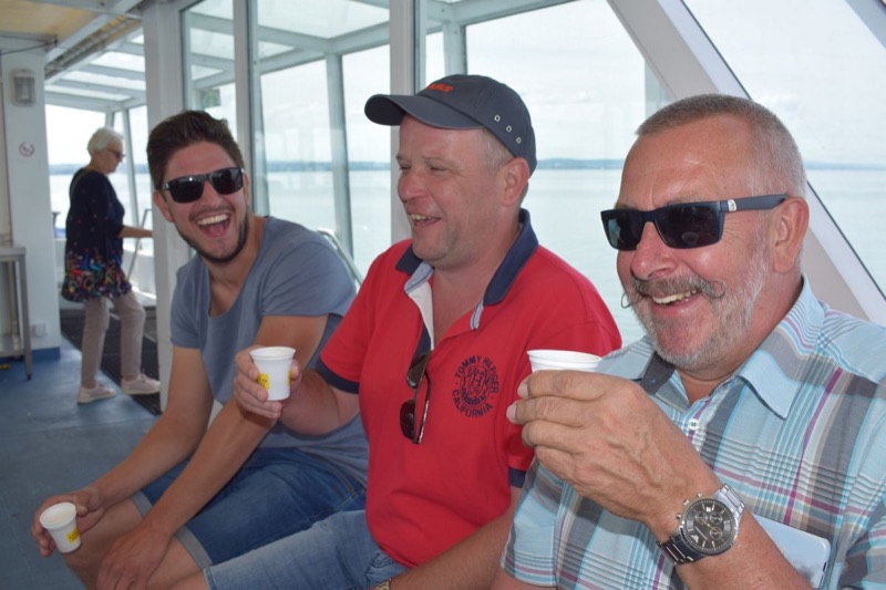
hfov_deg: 55.1
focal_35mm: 34
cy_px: 295
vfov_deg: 38.3
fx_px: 849
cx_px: 443
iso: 100
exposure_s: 1/200
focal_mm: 23
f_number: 7.1
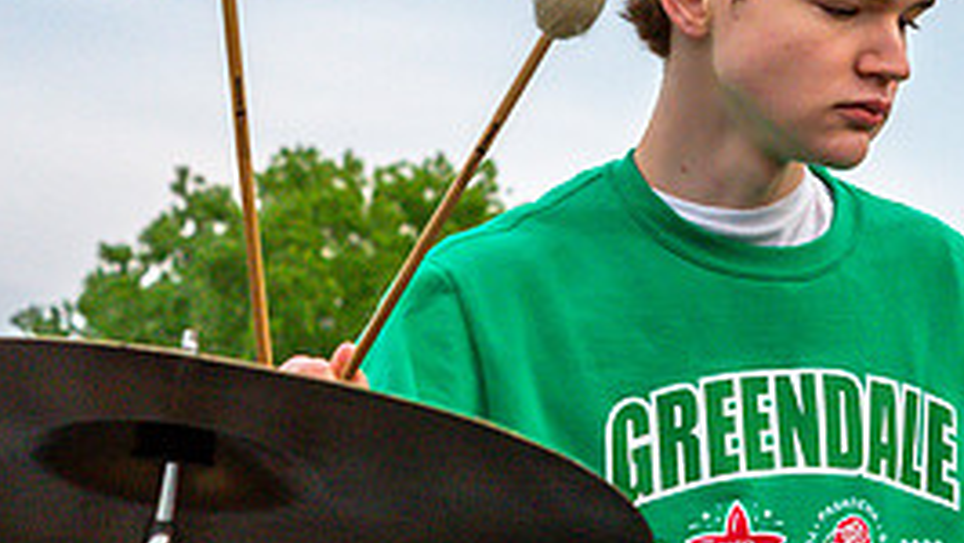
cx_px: 878
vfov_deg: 6.6
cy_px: 94
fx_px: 4681
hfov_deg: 11.7
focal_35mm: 183
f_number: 8
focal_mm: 65
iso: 1250
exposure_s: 1/1600
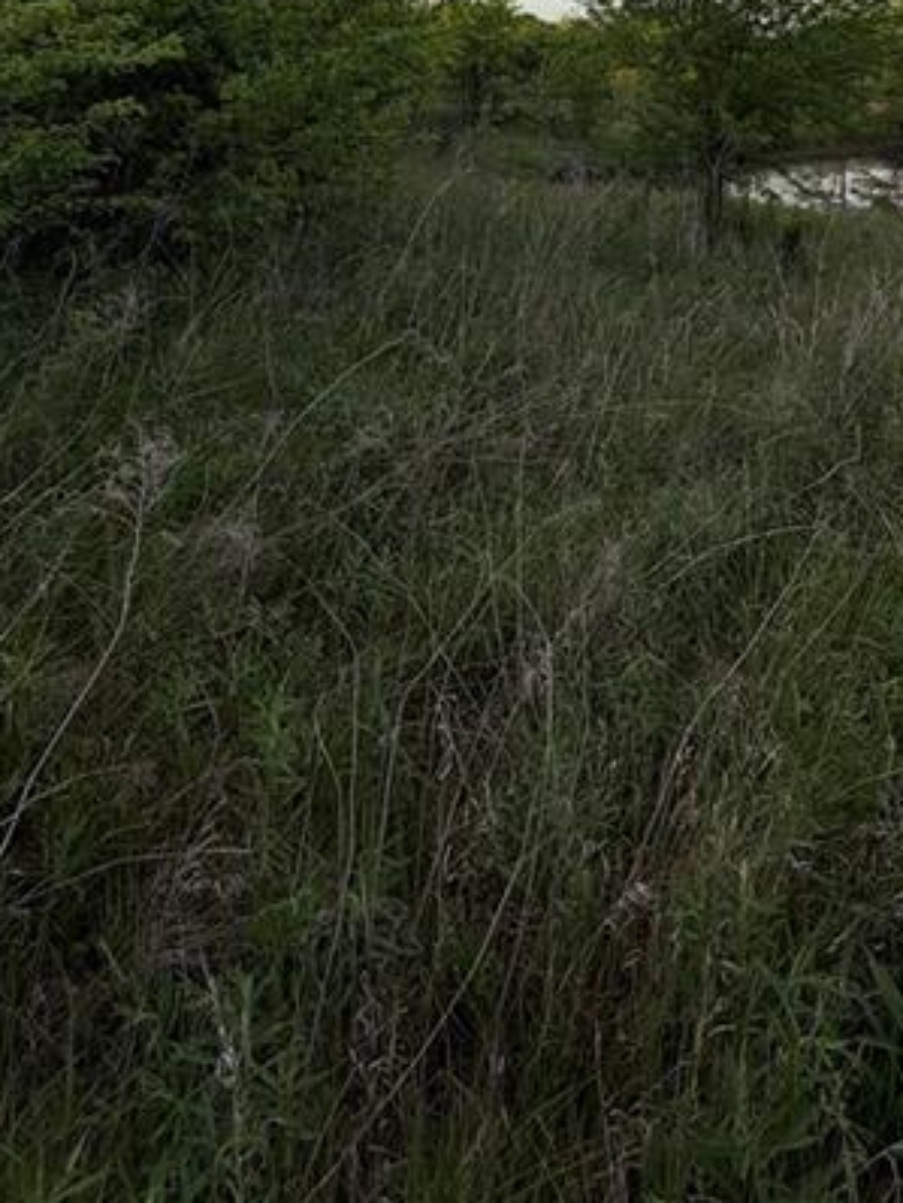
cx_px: 456
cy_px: 148
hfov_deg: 51.4
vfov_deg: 57.3
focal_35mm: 27
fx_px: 938
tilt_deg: -4.3
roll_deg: +0.0
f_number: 2.2
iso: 50
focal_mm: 2.22
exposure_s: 1/502
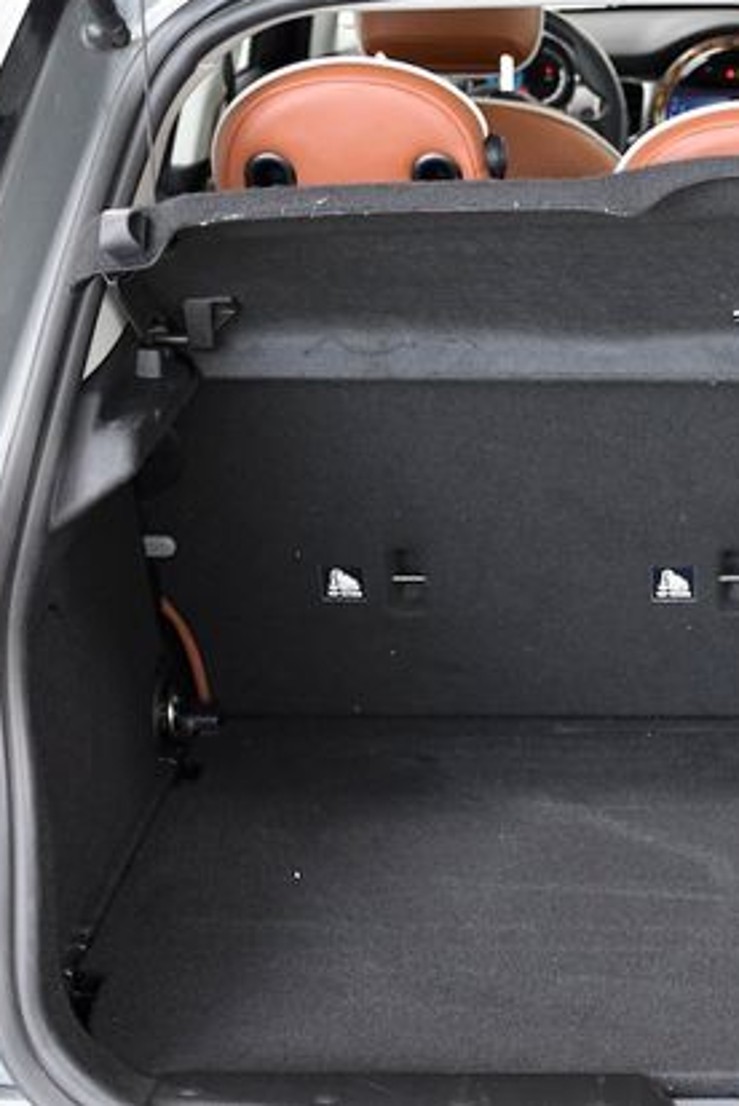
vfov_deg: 25.7
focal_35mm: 79
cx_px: 734
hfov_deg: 16.9
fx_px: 2428
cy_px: 537
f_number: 5
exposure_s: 1/100
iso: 2500
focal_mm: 34
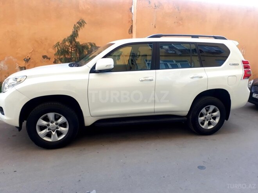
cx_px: 129
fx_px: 201
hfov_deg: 65.3
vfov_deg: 51.4
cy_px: 96
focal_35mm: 27
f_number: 1.9
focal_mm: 3.6
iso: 40
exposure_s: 1/33
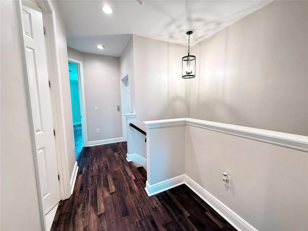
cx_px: 154
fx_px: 125
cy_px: 116
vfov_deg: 85.7
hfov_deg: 102.1
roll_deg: +0.6
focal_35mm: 14
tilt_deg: -5.6
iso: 500
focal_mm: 2.22
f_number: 2.2
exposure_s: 1/60
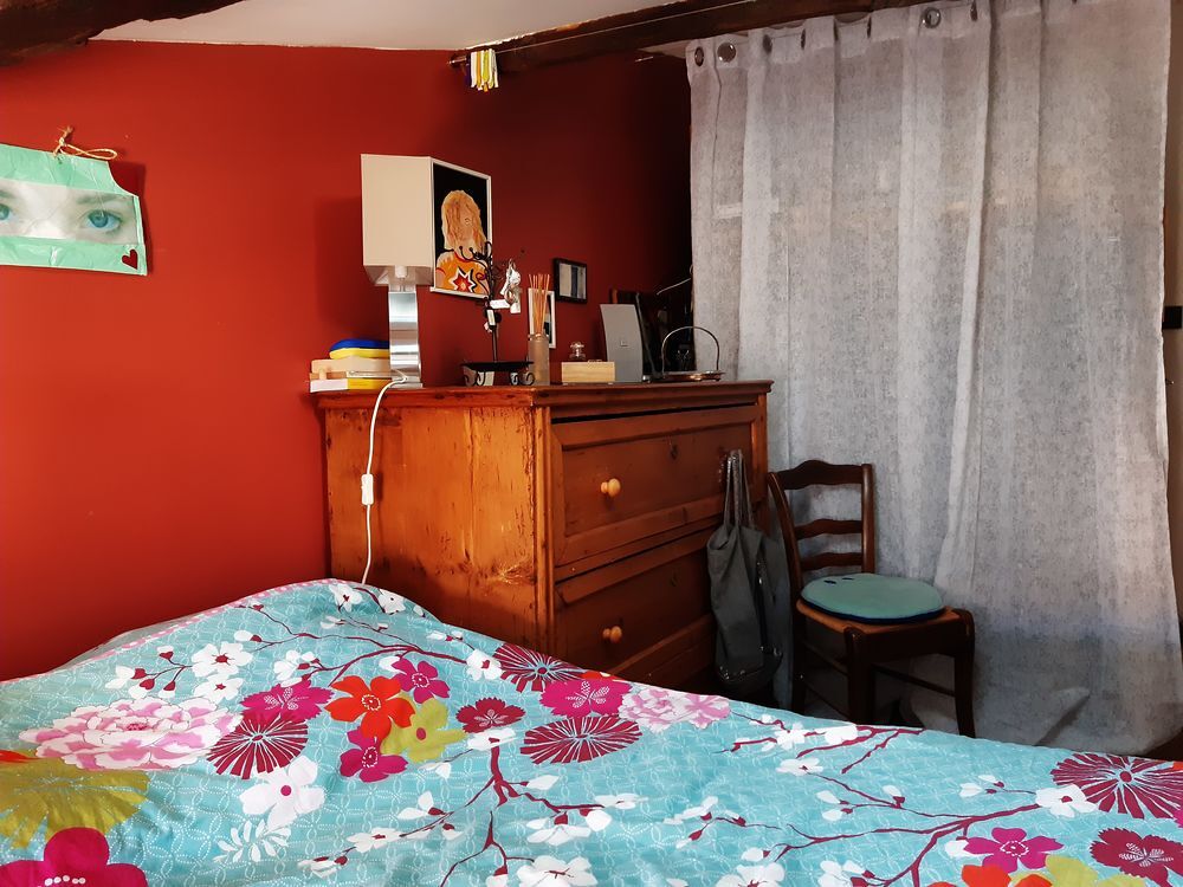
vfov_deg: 53.1
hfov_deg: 67.3
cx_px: 592
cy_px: 444
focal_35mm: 26
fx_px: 889
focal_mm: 3.92
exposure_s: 1/50
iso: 200
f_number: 1.7
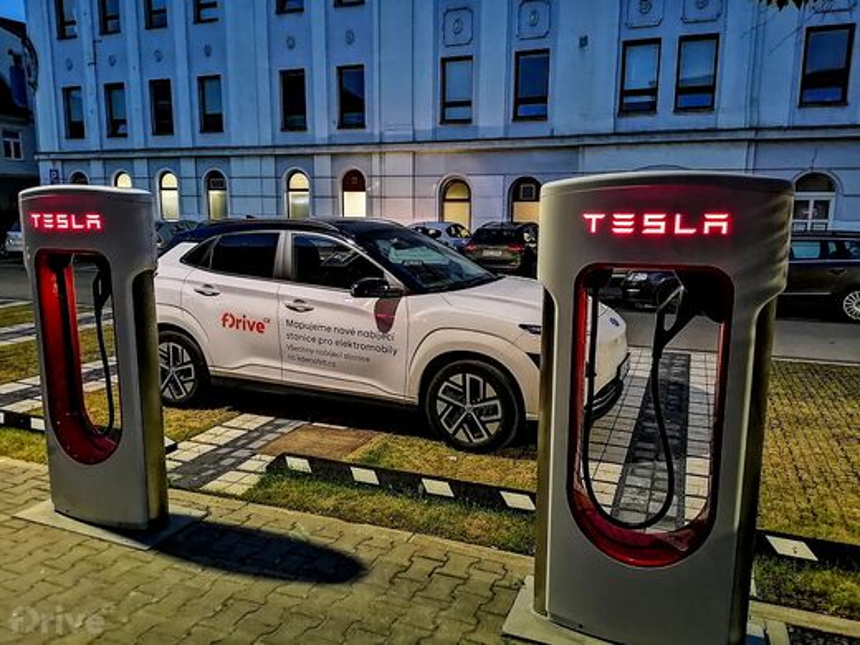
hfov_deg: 65.3
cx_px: 430
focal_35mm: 27
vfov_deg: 51.4
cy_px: 322
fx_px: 671
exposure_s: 4
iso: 640
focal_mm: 5.3
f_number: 1.8
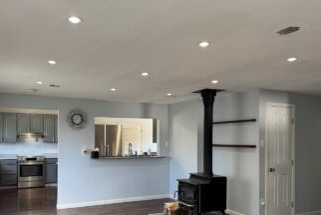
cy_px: 142
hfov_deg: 59.9
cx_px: 135
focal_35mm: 31
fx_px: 277
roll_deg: +0.1
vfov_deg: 41.9
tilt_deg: -0.7
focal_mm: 6.76
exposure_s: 1/60
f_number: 1.78
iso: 125
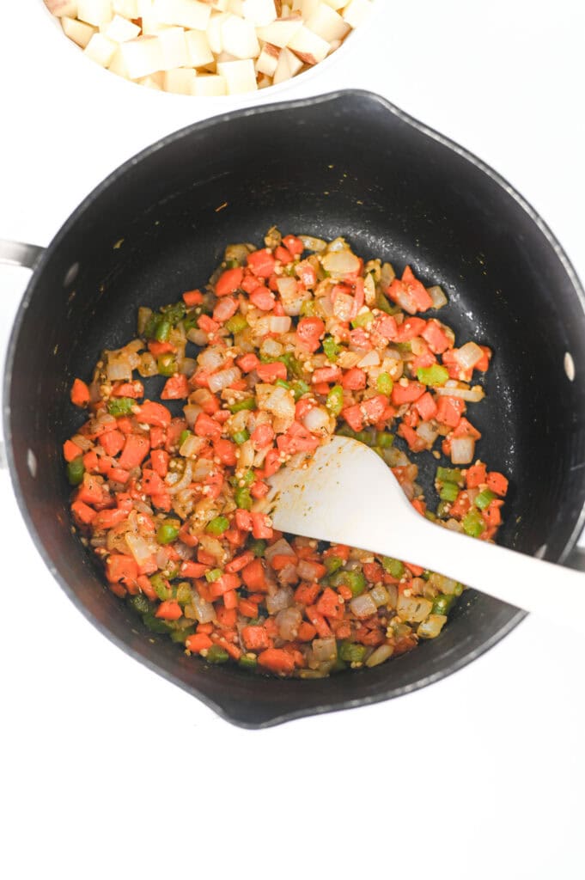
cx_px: 292
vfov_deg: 39.6
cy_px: 440
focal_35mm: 50
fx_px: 1221
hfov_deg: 26.9
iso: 1250
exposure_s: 1/125
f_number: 4
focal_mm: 50
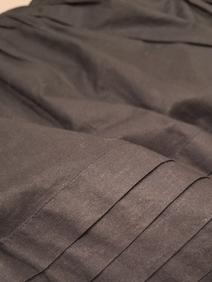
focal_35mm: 35
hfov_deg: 40.5
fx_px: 286
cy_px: 199
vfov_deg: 51.1
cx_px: 125
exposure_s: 1/20
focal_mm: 5.54
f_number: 1.8
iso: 640
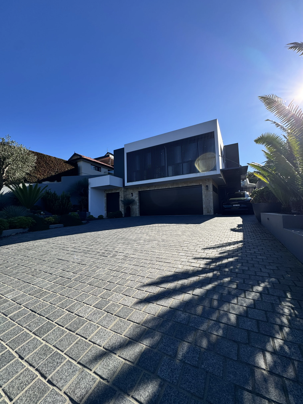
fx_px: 163
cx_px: 152
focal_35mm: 14
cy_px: 202
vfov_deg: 102.1
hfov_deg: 85.7
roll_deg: +1.4
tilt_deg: +4.5
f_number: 2.2
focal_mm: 2.22
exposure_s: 1/1277
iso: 50
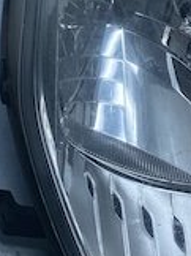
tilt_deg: -59.5
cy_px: 49
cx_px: 122
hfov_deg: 14.3
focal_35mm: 103
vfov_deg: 18.9
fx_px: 760
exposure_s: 1/597
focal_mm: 4.25
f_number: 1.8
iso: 32
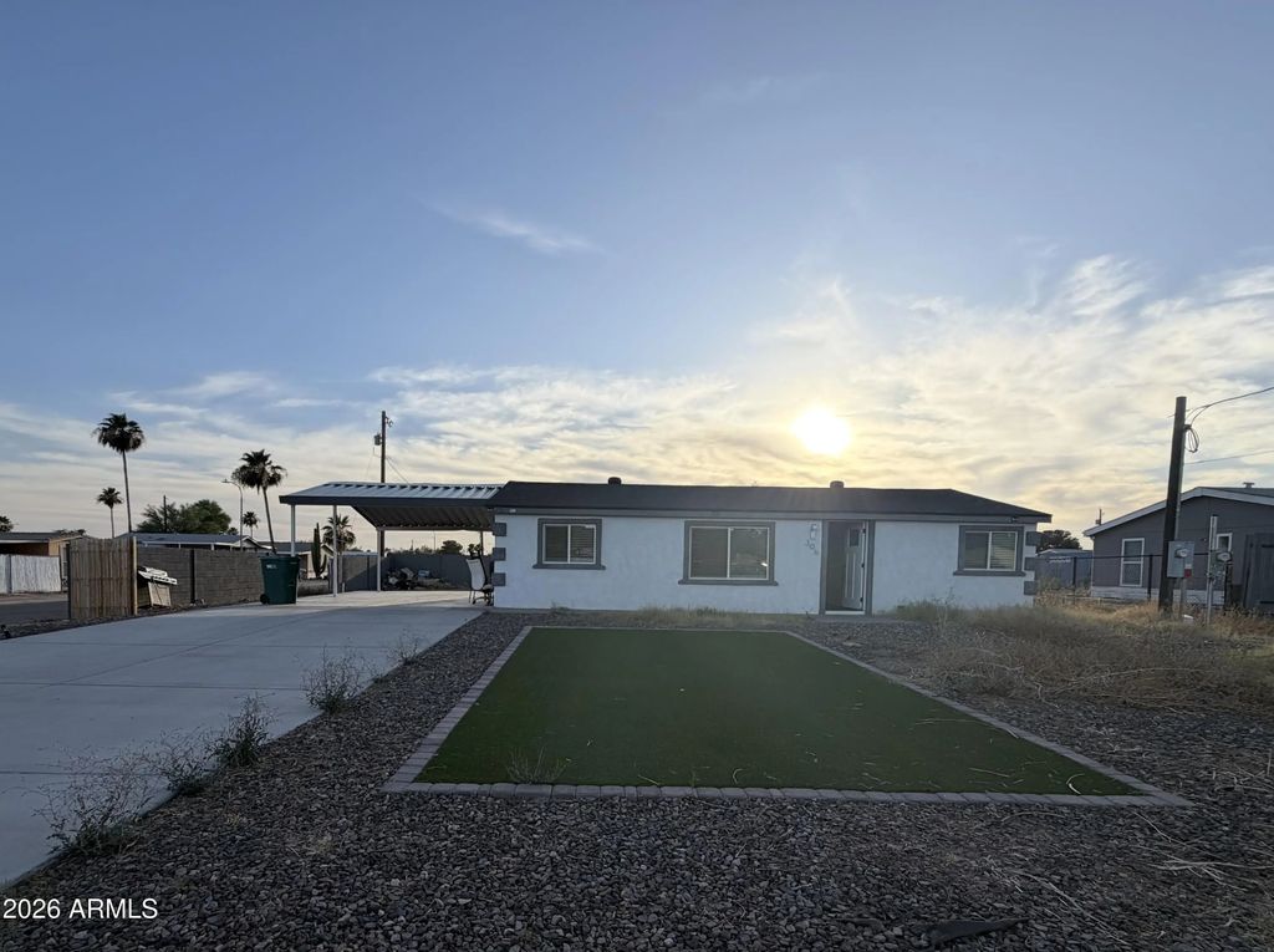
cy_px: 476
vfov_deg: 85.5
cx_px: 637
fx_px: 515
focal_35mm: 14
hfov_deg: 102.1
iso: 25
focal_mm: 2.22
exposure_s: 1/770
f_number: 2.2
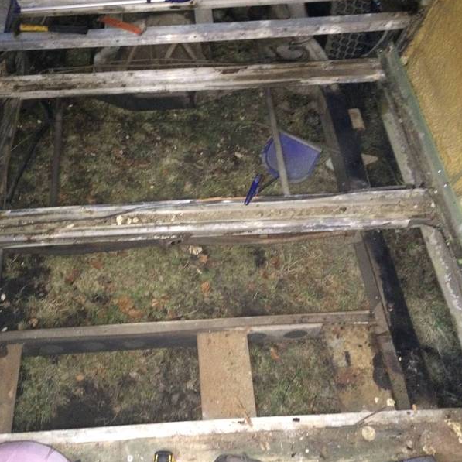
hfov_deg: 45.8
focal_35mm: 36
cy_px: 231
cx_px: 188
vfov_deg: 46.0
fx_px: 544
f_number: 2.2
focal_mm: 4.12
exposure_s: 1/16
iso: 500
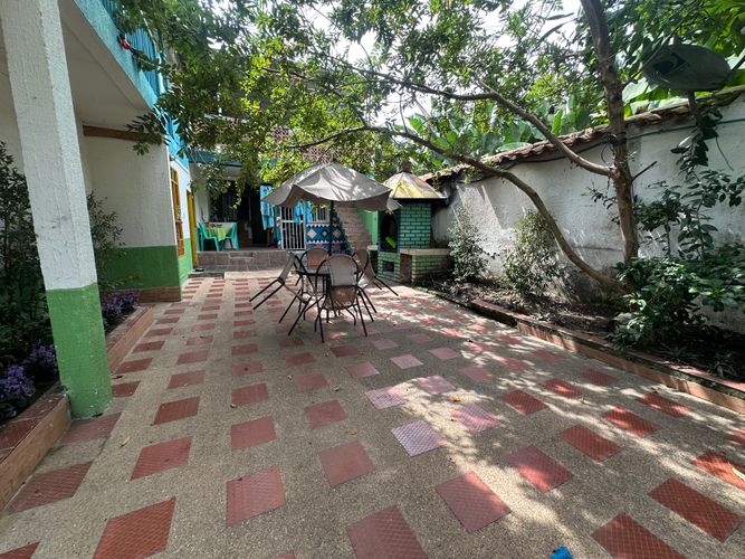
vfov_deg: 85.7
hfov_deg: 102.1
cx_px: 372
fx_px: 301
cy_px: 280
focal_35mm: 14
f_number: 2.2
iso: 40
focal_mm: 2.22
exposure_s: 1/212
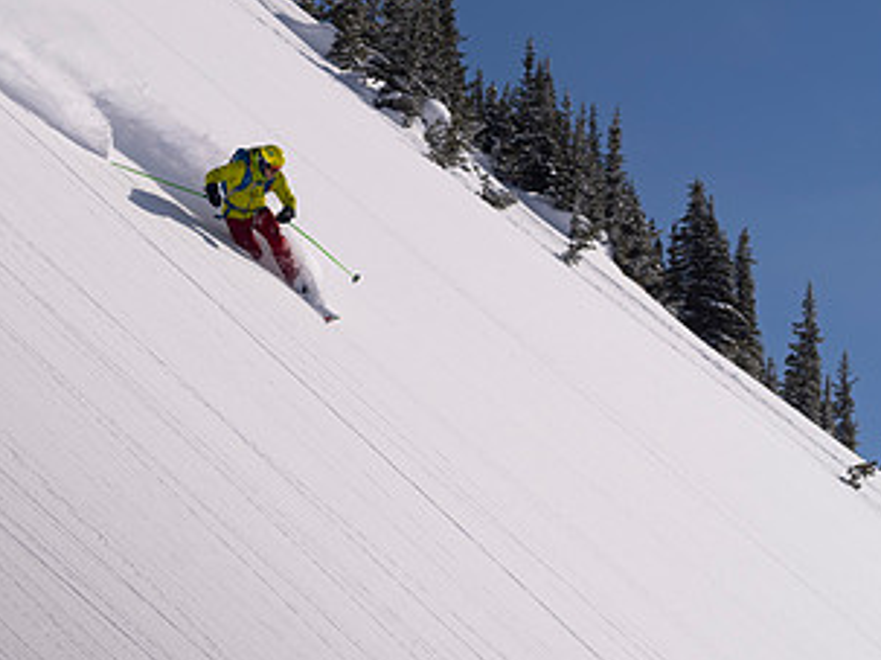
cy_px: 222
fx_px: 3333
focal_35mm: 131
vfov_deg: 11.3
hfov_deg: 15.0
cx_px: 302
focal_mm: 70
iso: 100
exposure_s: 1/1600
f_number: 5.6
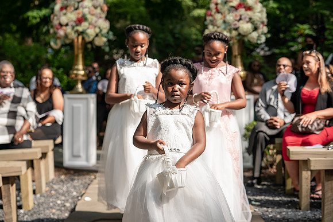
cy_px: 111
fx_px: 721
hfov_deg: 26.0
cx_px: 165
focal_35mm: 78
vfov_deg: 17.5
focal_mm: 77
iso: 200
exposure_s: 1/640
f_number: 4
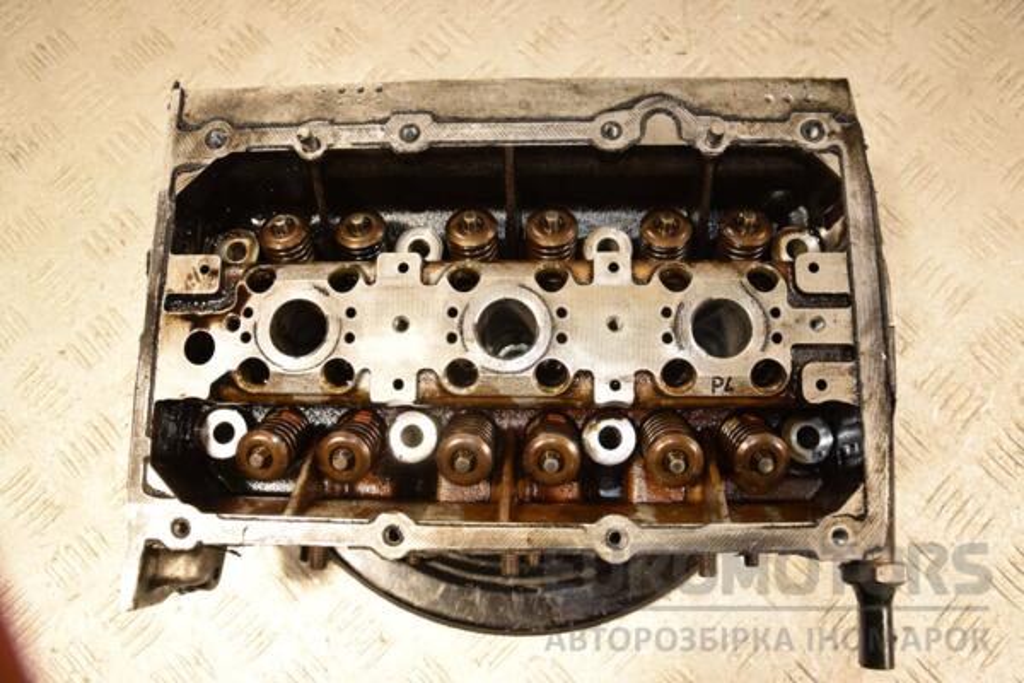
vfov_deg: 47.9
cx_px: 512
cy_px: 342
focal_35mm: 27
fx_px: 768
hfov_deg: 67.4
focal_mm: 18
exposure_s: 1/200
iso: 800
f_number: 5
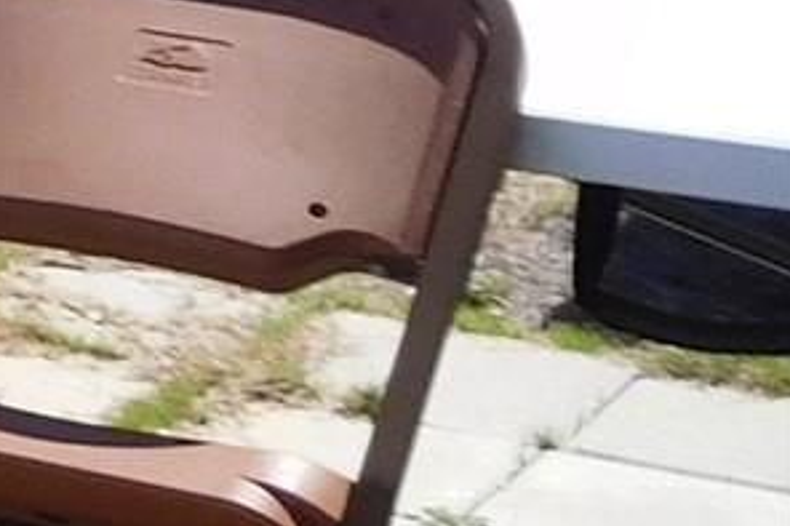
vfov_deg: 7.5
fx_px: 3948
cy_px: -195
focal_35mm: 180
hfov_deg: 8.5
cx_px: -1938
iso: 125
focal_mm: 4.5
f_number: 3.4
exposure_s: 1/1000
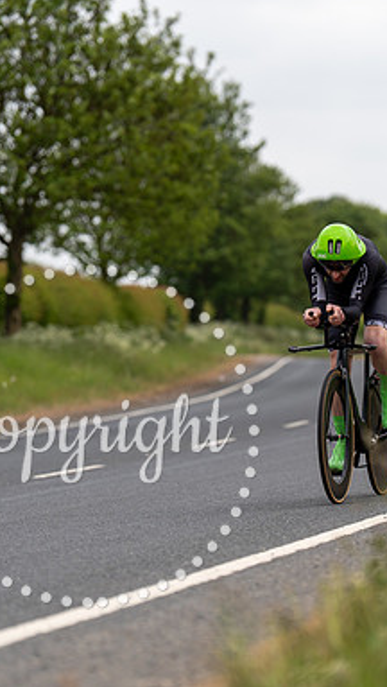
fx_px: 3896
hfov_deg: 5.7
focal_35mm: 214
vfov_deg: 10.1
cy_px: 342
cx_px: 369
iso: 125
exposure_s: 1/1250
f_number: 3.2
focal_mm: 135
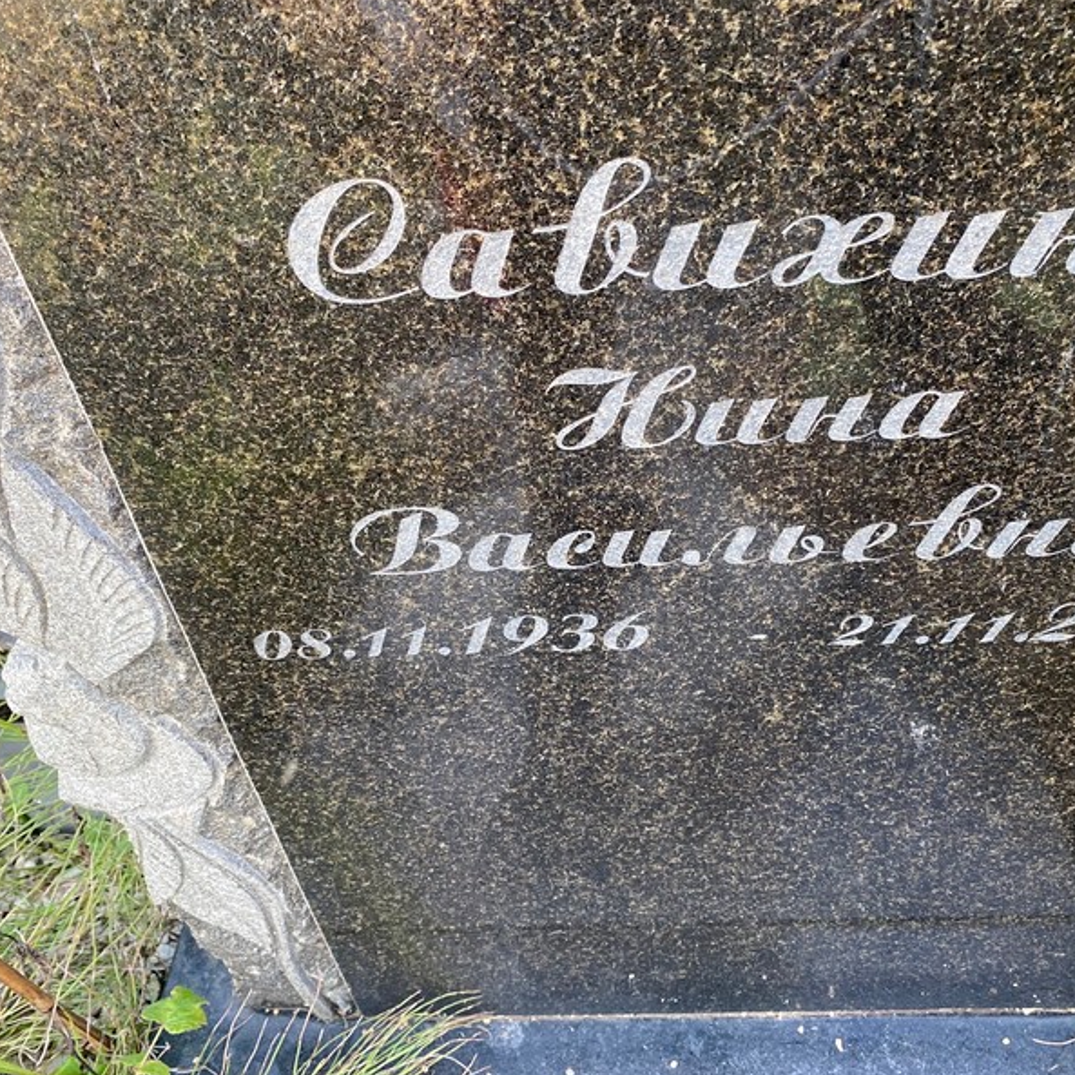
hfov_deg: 52.3
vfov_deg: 52.5
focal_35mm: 31
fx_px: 1089
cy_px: 537
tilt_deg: -45.5
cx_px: 629
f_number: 1.8
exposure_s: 1/121
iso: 100
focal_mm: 4.25
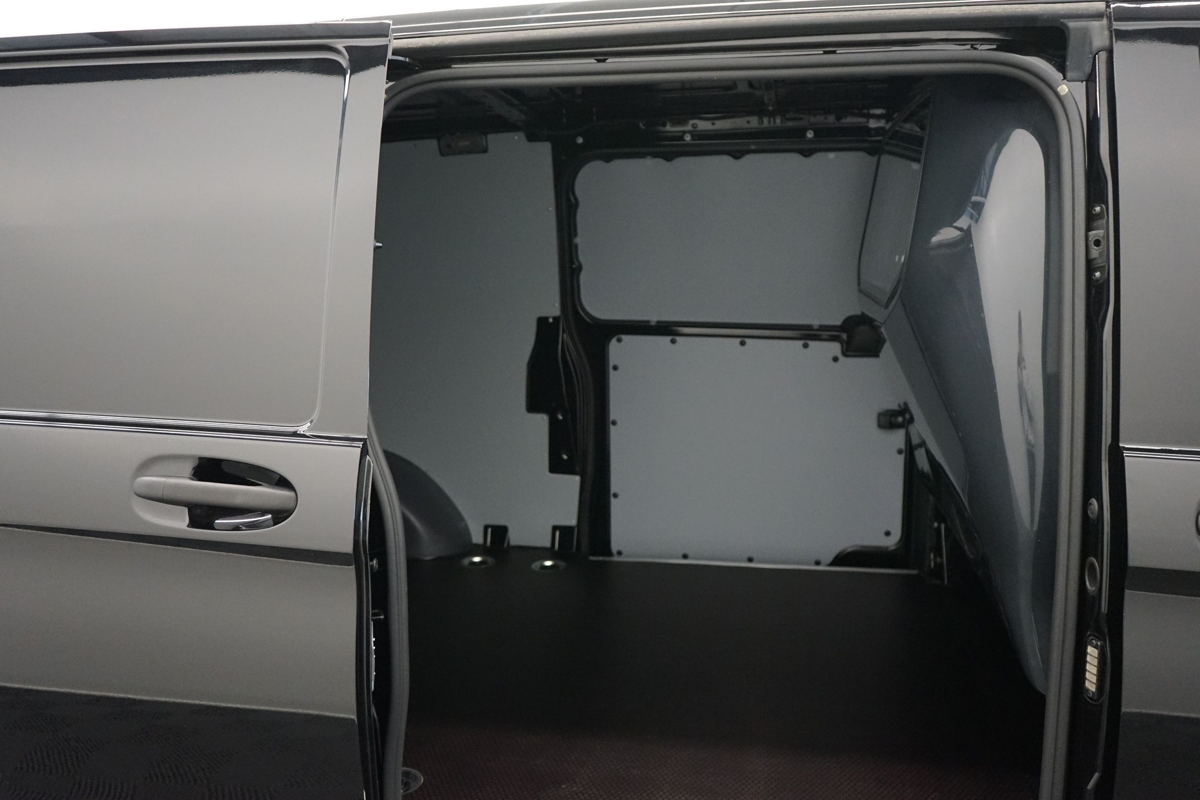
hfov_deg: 61.9
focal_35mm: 30
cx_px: 600
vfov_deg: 43.6
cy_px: 400
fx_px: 1000
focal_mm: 30
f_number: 3.5
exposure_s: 1/160
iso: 5000
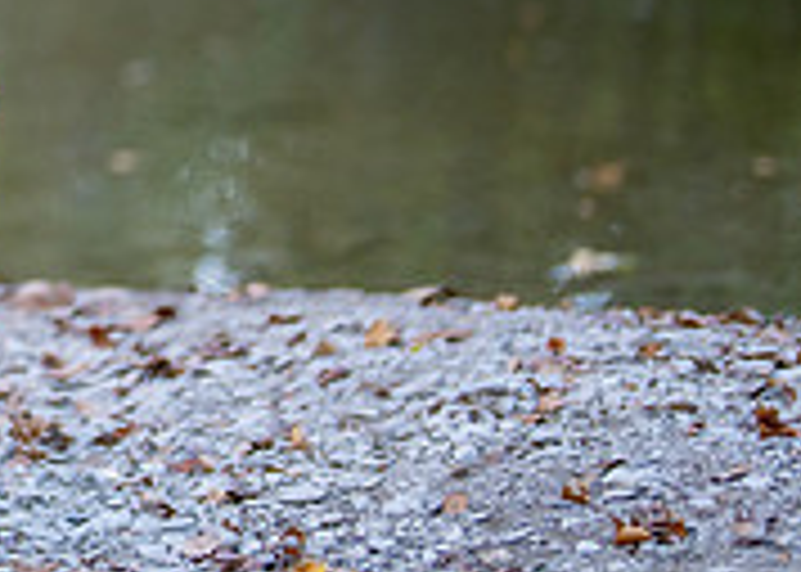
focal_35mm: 174
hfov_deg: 11.1
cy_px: -216
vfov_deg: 8.1
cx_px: -401
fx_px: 3957
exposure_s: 1/500
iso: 500
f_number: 1.2
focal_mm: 50
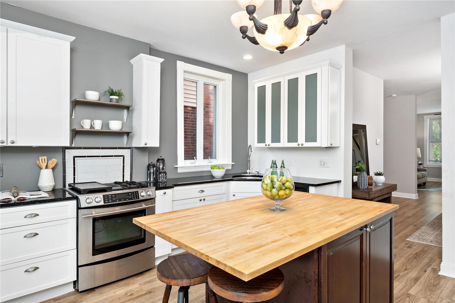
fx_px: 253
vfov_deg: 61.9
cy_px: 152
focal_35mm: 20
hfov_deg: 84.0
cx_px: 228
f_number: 8
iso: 400
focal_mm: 10
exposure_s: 1/8
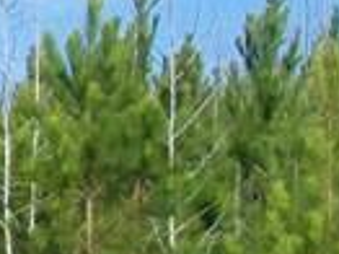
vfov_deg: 5.3
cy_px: 324
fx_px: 2749
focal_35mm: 281
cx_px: -727
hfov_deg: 6.4
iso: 64
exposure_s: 1/400
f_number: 4.8
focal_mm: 6
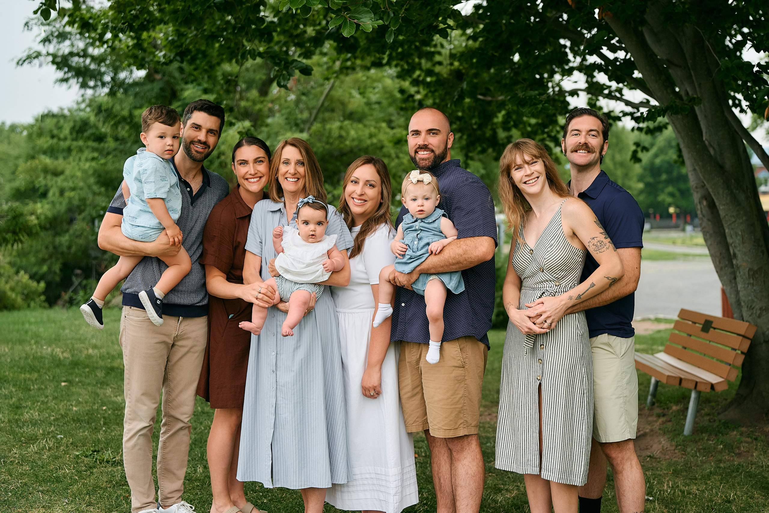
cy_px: 256
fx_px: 983
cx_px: 384
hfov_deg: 42.7
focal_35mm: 46
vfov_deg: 29.2
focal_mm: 46
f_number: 2.2
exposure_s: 1/800
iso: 640
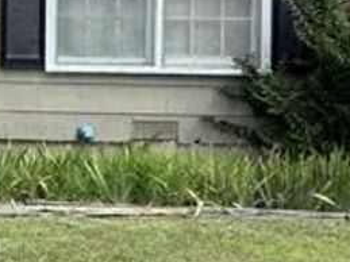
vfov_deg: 15.4
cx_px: -212
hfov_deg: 17.9
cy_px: 36
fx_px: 960
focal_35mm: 95
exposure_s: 1/2703
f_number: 1.78
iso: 100
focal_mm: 6.76
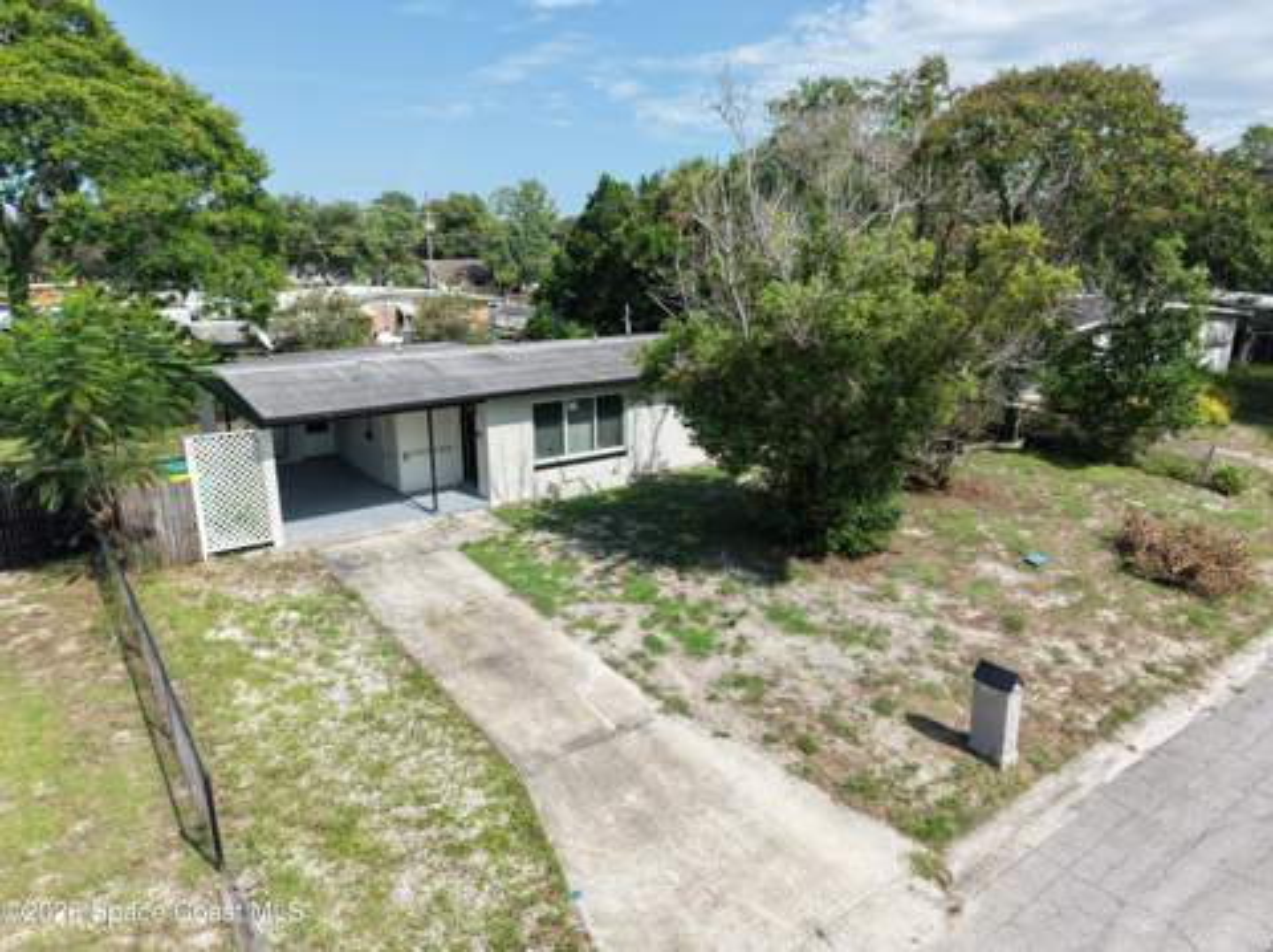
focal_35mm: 24
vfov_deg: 56.7
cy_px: 476
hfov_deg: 71.7
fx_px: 882
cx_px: 636
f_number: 1.8
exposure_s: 1/4000
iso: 200
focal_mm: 8.67
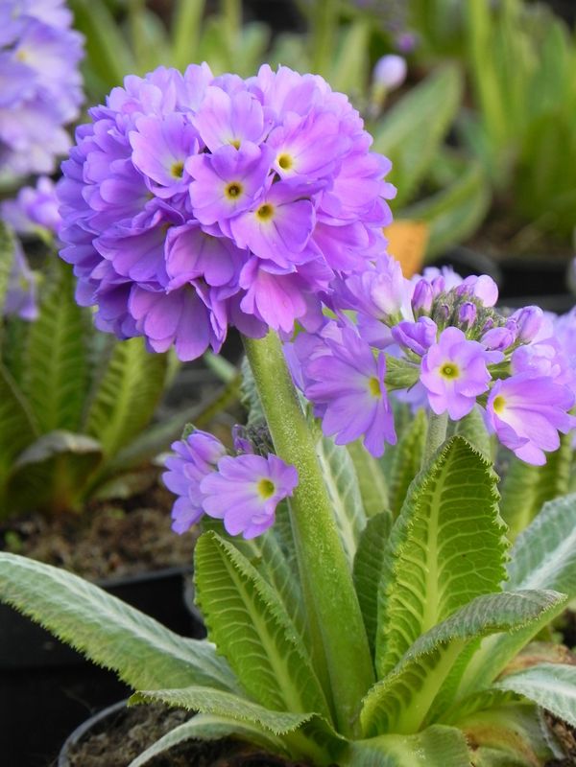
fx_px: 8364
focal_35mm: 377
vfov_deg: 5.3
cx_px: 288
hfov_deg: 3.9
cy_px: 384
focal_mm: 67.2
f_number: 5
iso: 160
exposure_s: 1/125
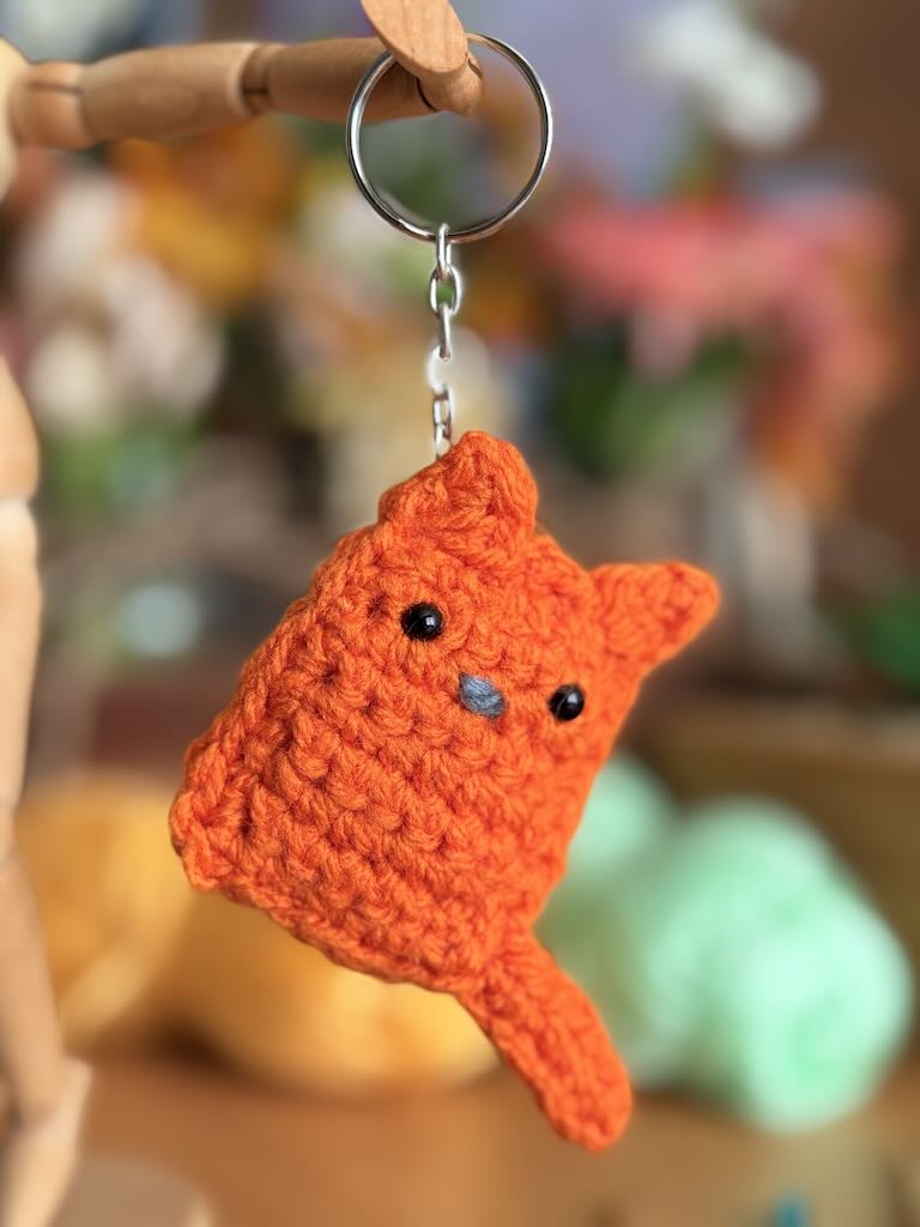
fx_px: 1701
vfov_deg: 39.7
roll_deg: -0.5
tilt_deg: -2.8
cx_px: 460
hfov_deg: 30.3
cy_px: 614
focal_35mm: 48
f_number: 1.78
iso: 64
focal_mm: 6.76
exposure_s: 1/217
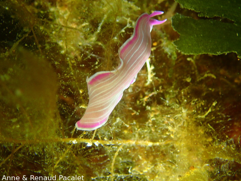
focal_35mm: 105
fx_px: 731
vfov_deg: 14.1
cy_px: 87
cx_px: 119
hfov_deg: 18.7
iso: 200
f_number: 6.3
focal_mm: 18
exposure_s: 1/200
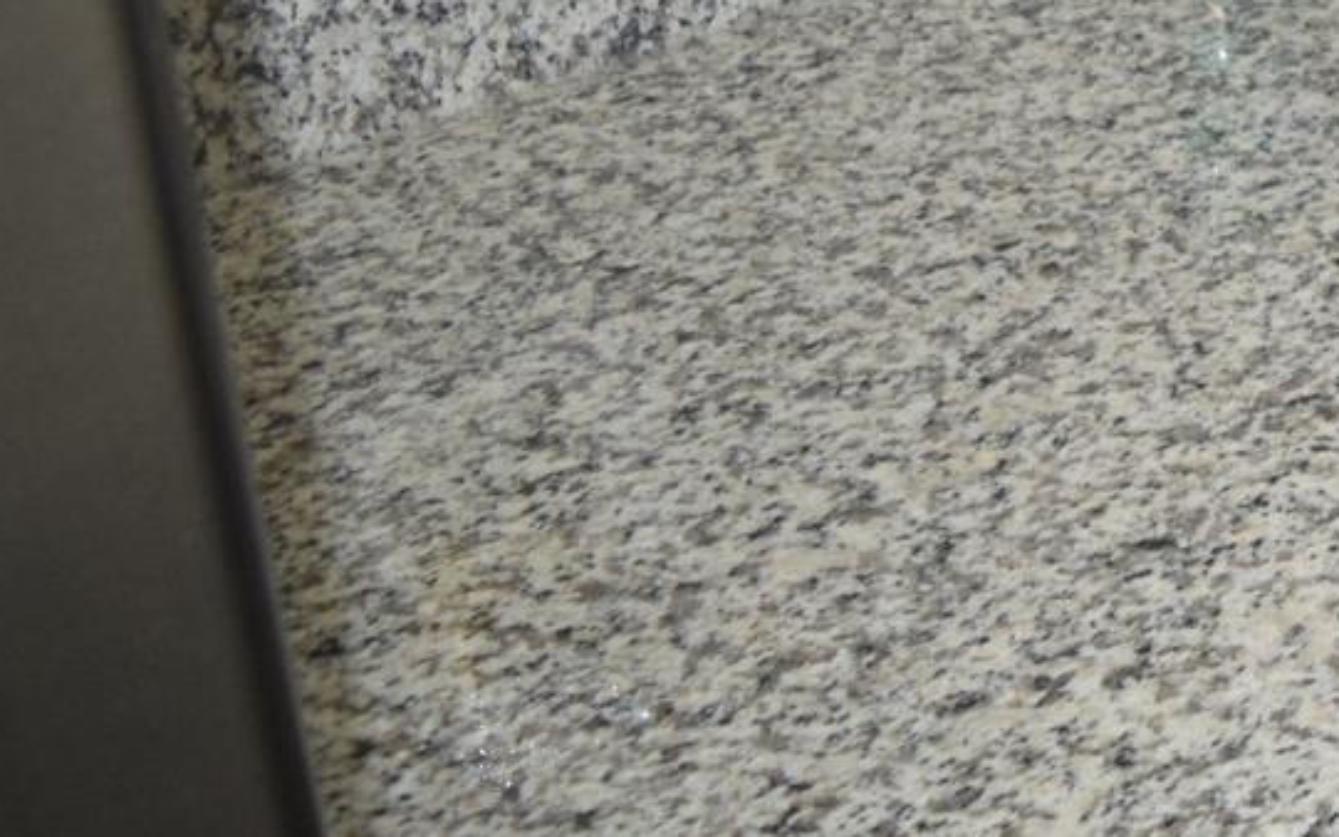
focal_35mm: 139
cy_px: -514
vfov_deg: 9.1
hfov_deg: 13.5
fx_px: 5072
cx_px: 2381
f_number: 4
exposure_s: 1/60
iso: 900
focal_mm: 24
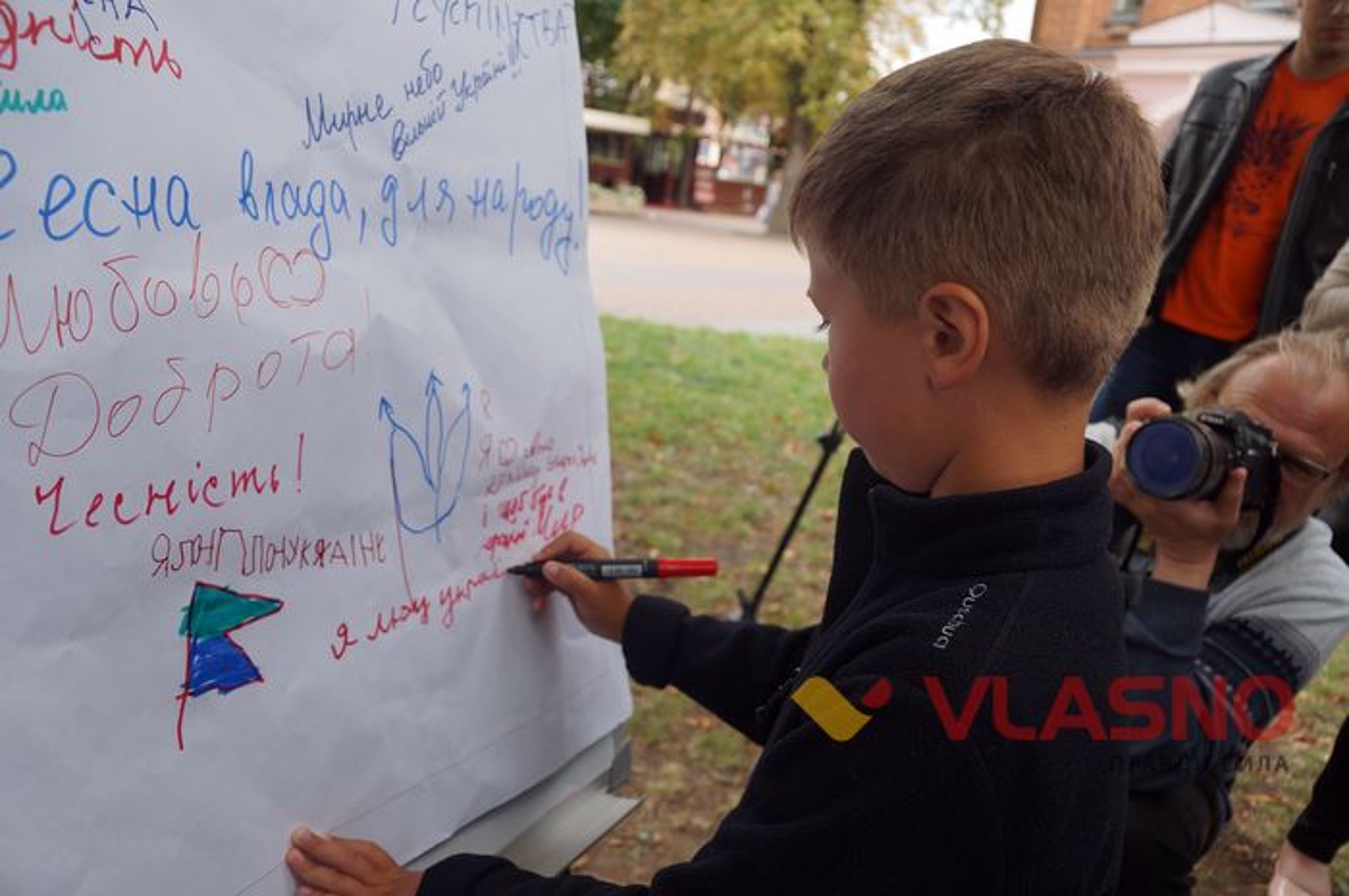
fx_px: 1011
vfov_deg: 47.8
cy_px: 448
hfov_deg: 67.4
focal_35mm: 27
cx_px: 674
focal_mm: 18
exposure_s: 1/80
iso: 100
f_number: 4.5
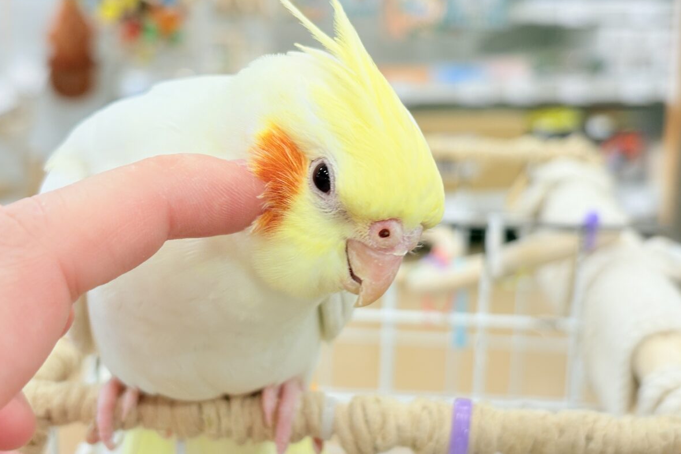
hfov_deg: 36.2
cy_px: 197
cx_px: 342
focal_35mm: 55
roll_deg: -0.4
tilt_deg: -10.2
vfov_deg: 24.6
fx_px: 1040
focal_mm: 5.96
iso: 40
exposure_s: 1/50
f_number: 1.6
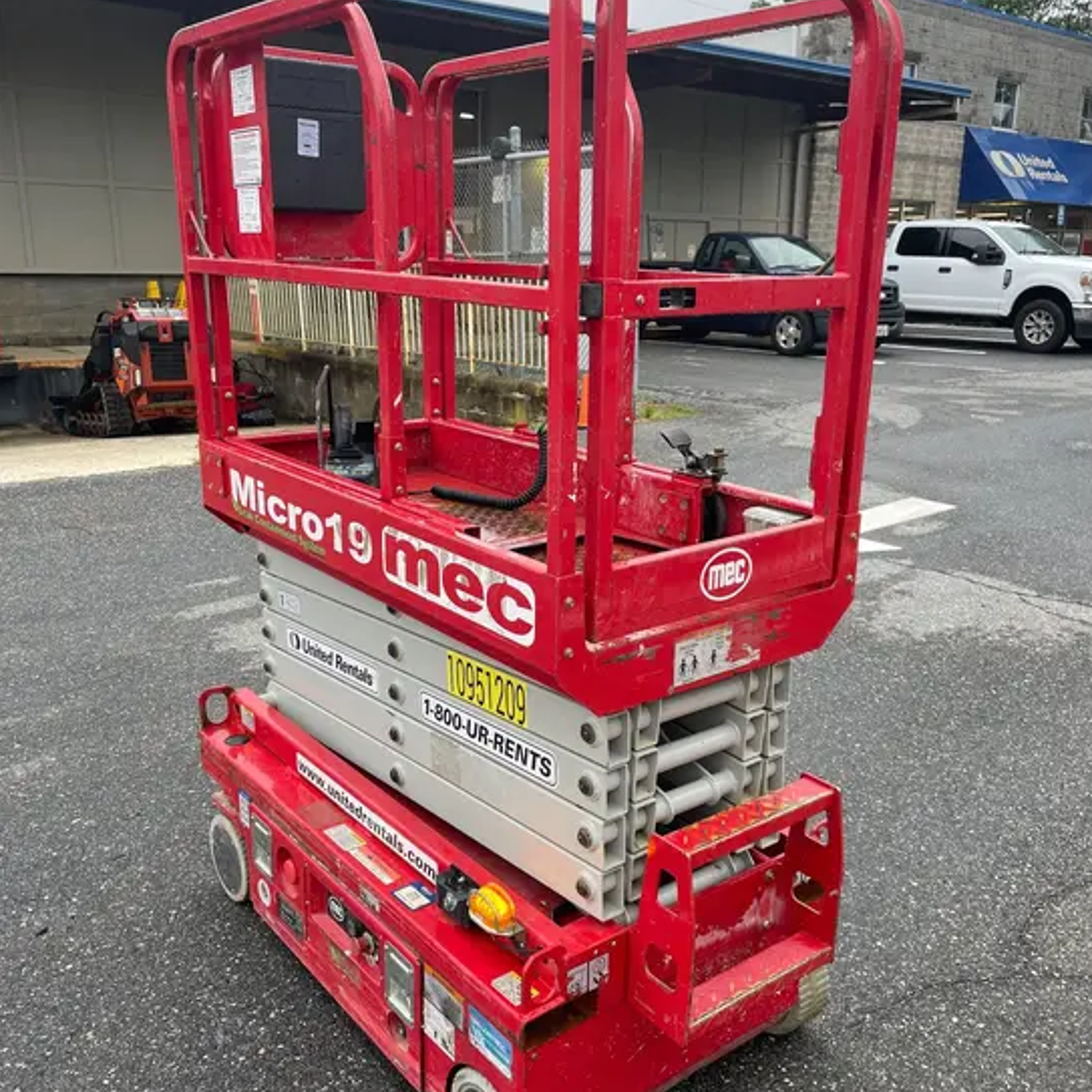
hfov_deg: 52.5
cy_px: 592
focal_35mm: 31
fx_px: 1106
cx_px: 549
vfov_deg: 52.5
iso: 40
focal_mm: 4.2
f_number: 1.6
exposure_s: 1/121
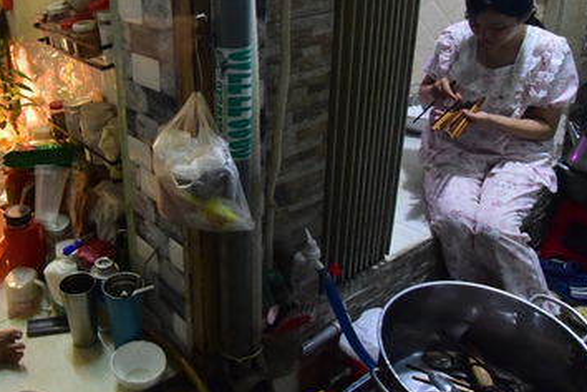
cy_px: 96
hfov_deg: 54.2
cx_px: 138
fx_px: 538
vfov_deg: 38.9
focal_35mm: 33
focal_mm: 16
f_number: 4
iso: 4000
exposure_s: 1/160
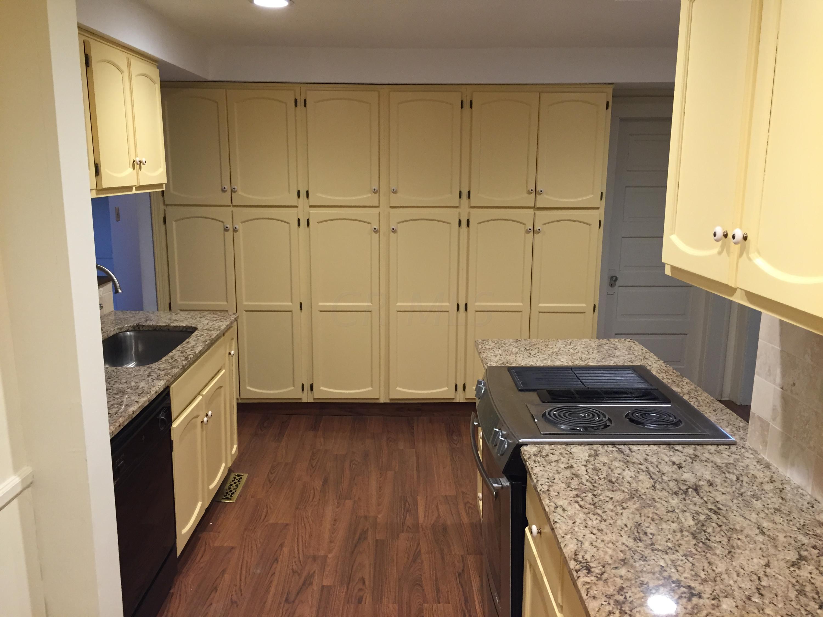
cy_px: 308
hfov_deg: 61.7
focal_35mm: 29
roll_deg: -0.2
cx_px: 412
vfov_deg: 48.2
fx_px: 689
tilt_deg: -11.1
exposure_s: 1/30
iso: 100
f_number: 2.2
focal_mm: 4.15
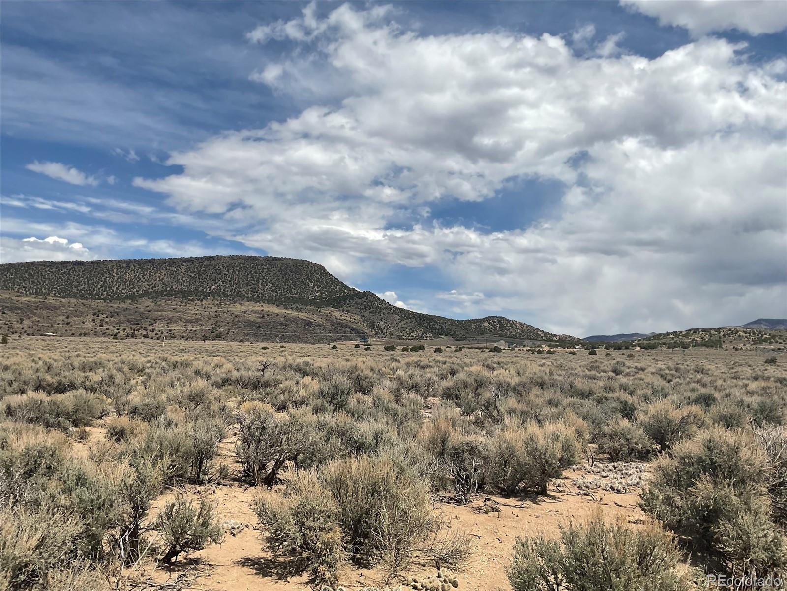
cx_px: 394
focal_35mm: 29
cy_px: 296
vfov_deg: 48.2
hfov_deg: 61.7
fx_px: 659
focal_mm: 3
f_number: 1.8
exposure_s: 1/3788
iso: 16
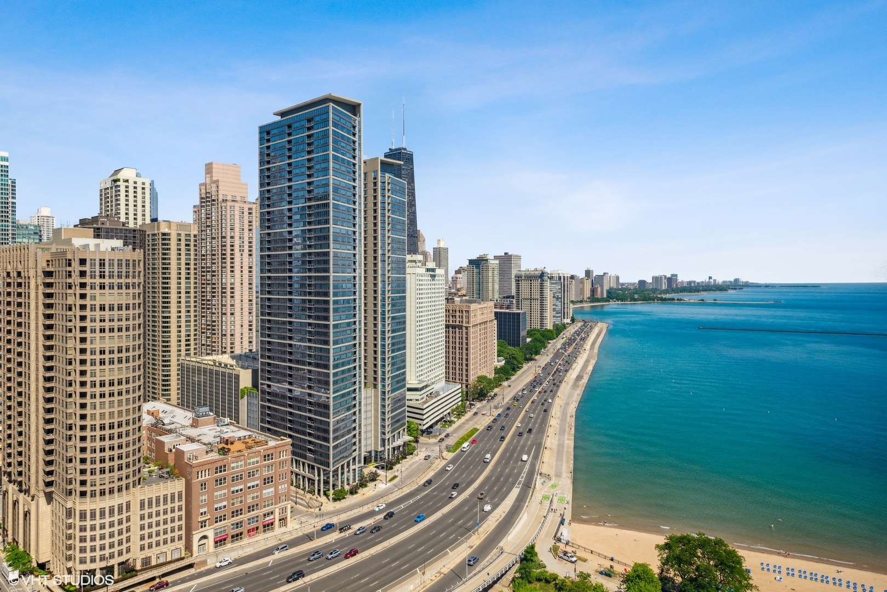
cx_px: 444
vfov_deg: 53.2
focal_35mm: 24
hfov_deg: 73.7
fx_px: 591
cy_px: 296
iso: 100
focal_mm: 24
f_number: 9
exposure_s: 1/160
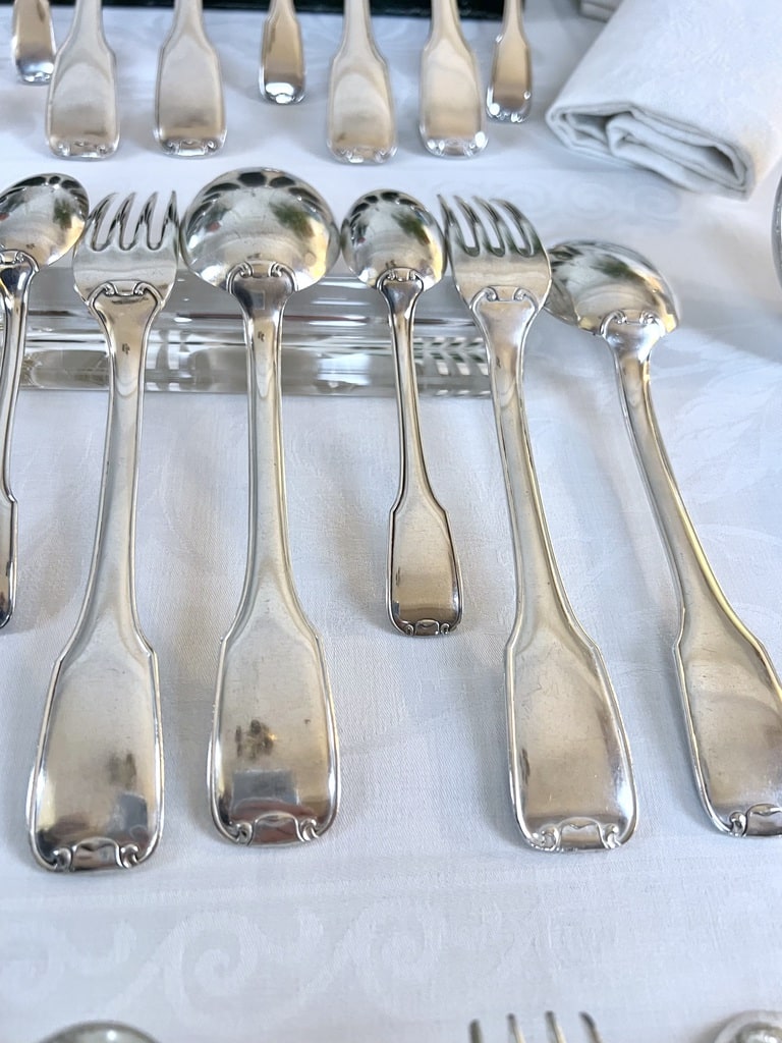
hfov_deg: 53.1
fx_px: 783
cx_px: 391
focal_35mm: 26
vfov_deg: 67.3
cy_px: 522
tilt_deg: -52.5
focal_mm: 5.7
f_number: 1.5
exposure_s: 1/50
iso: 250
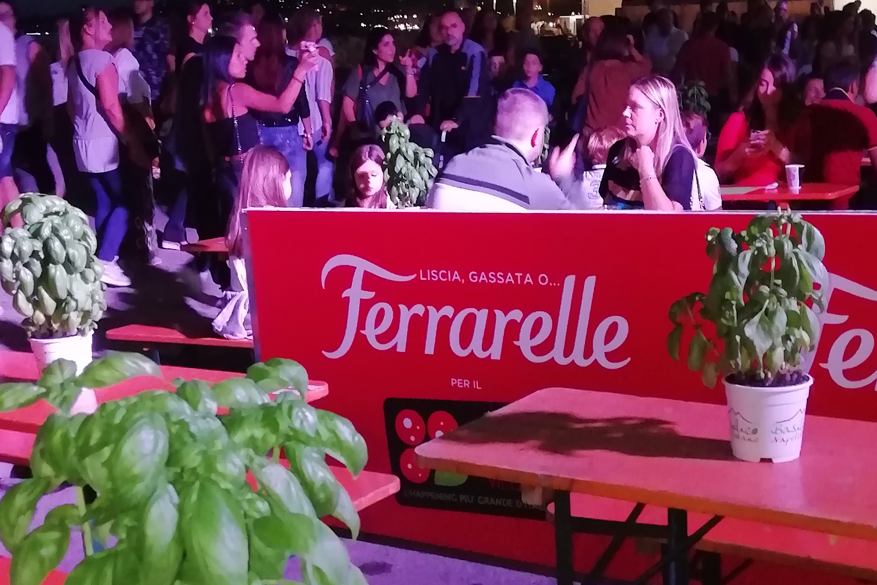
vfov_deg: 25.3
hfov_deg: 37.5
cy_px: 409
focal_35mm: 53
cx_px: 439
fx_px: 1291
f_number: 2.2
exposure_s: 1/25
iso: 320
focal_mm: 3.46
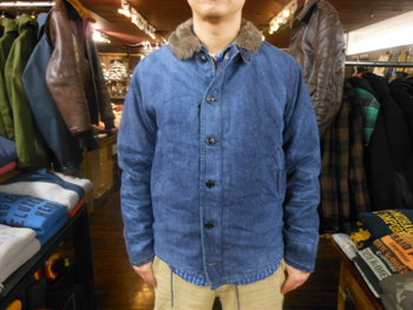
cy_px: 155
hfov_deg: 63.4
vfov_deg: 49.8
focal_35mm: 28
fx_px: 334
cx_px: 206
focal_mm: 5
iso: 400
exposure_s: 1/13
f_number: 3.7
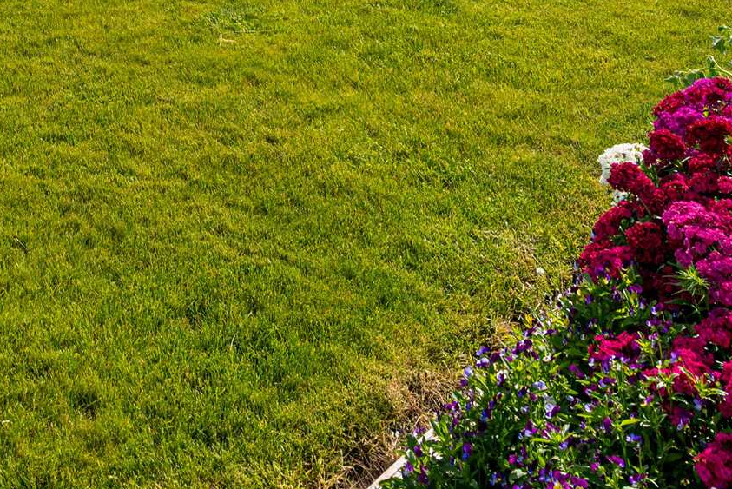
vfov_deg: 19.9
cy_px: -376
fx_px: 1037
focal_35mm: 51
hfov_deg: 35.0
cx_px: -10
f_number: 8
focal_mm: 14
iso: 100
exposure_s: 1/80
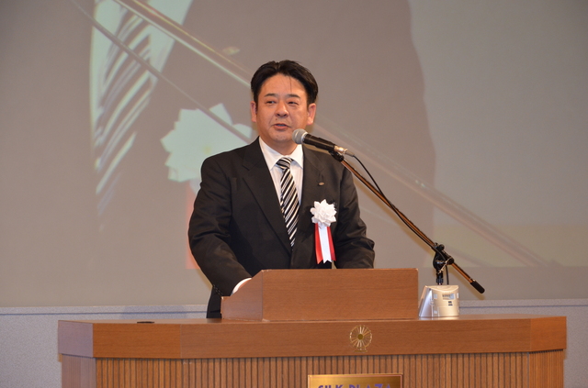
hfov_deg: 11.8
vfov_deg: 7.8
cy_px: 194
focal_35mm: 174
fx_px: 2834
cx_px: 294
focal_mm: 116
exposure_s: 1/60
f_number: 7.1
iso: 800
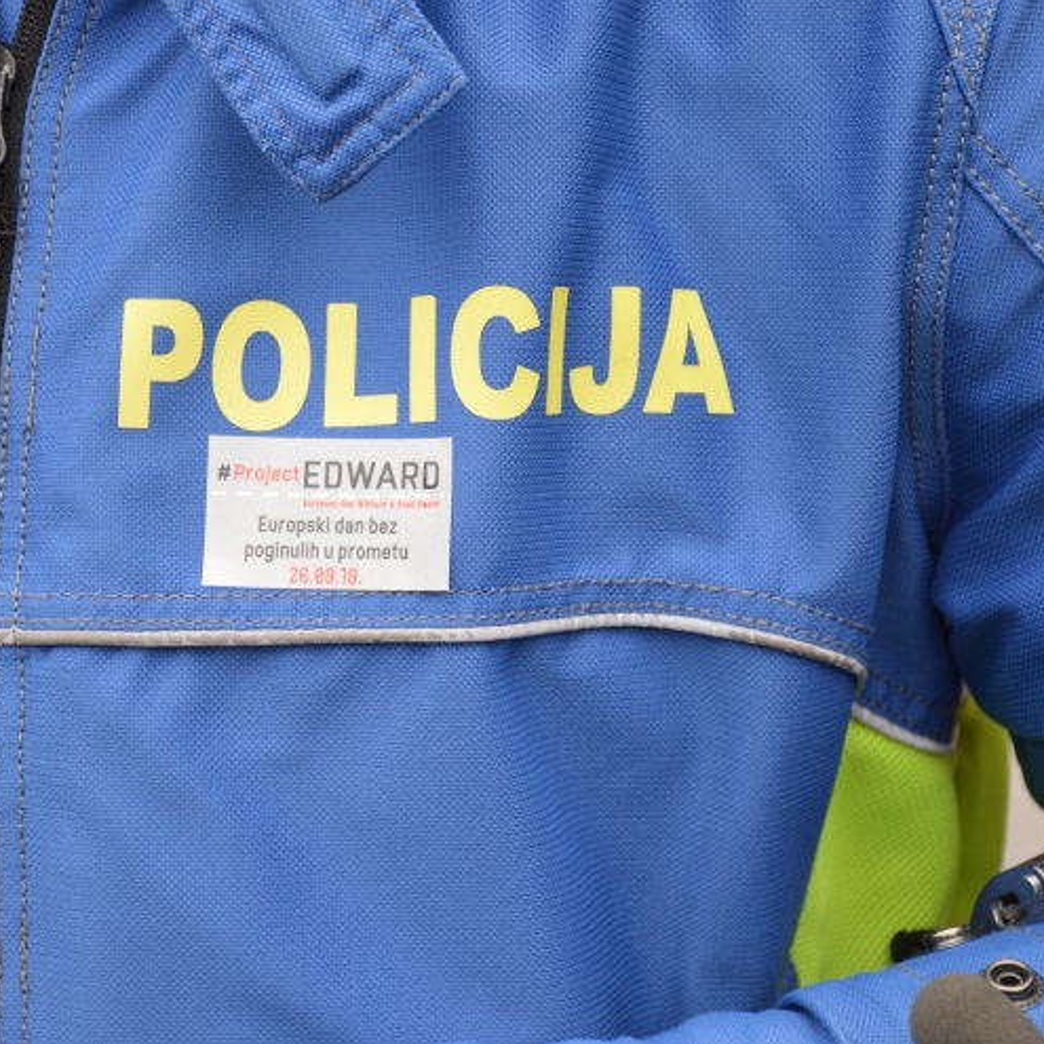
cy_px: 522
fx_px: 3685
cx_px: 409
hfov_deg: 16.1
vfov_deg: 16.1
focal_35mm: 108
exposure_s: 1/125
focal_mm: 56
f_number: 5.6
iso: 400
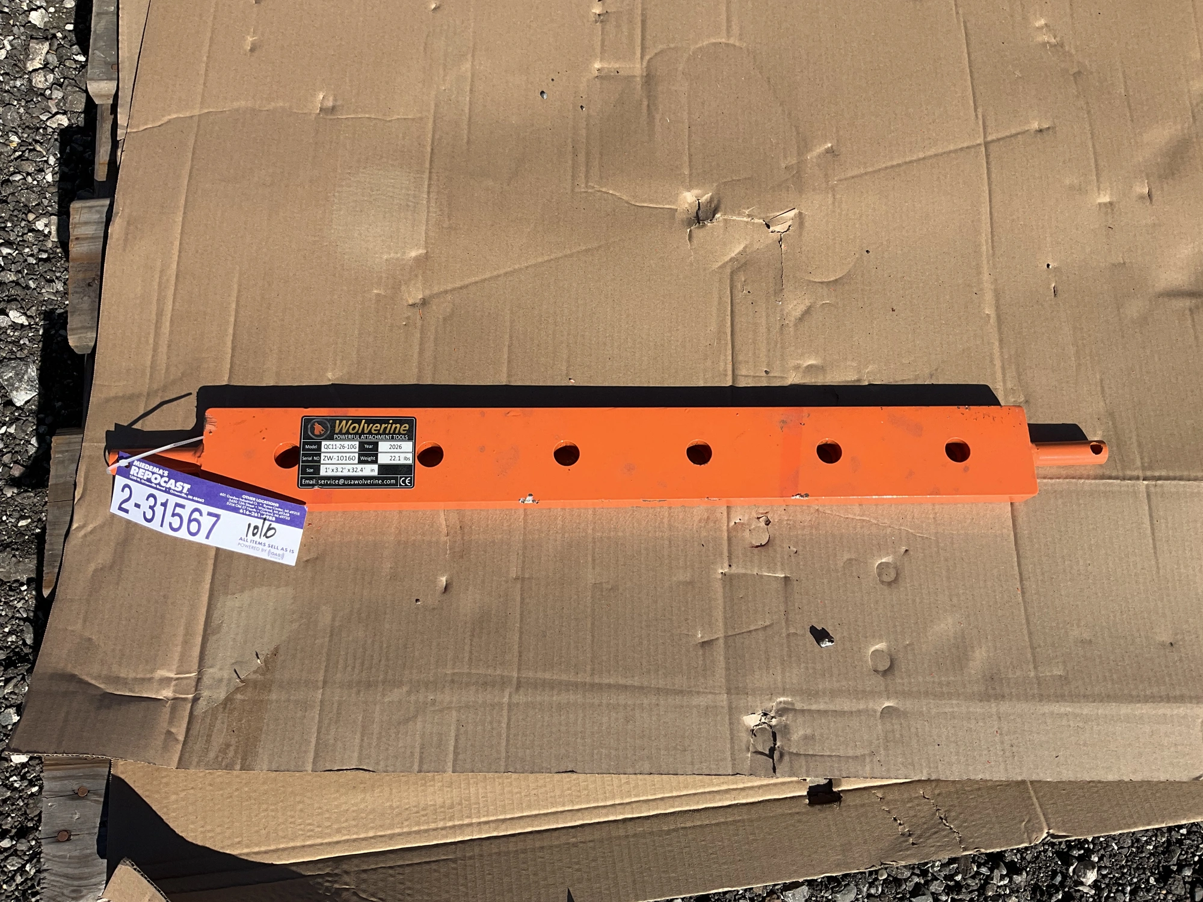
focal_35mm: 29
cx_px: 602
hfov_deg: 61.7
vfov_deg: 48.2
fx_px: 1008
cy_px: 451
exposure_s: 1/2427
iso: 25
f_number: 1.8
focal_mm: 3
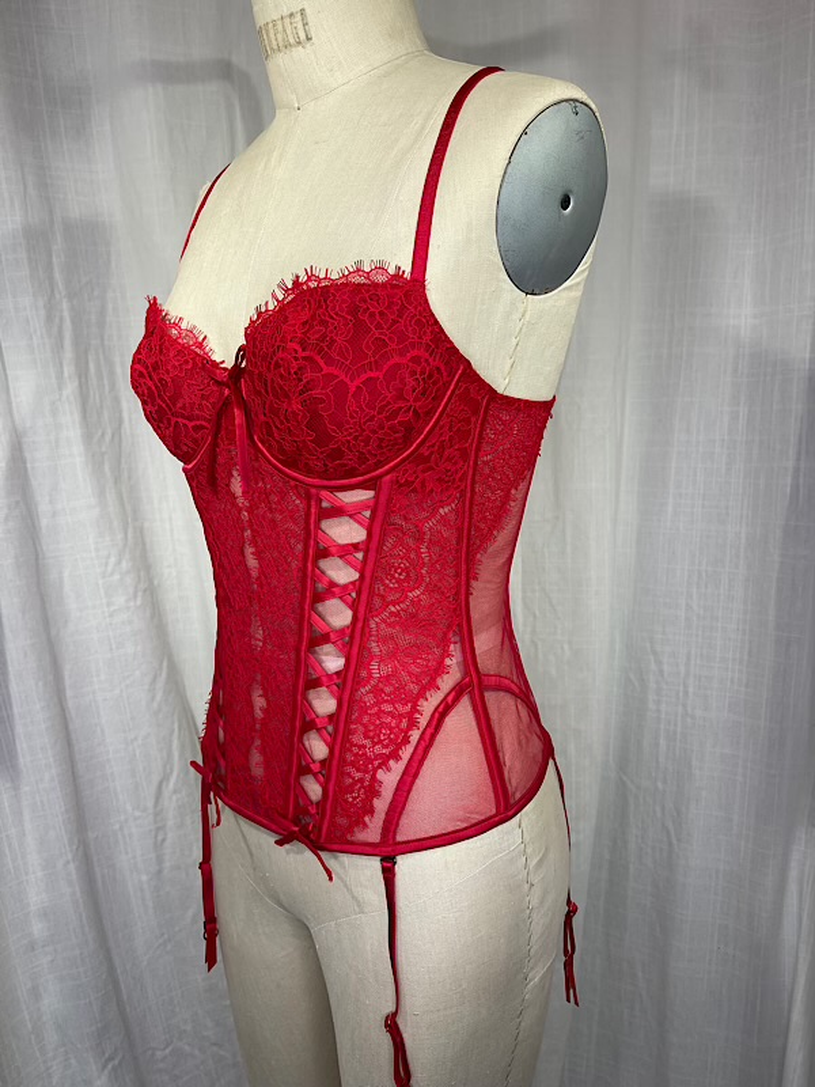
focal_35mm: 25
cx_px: 408
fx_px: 785
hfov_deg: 54.9
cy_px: 544
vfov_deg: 69.4
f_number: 1.6
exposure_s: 1/288
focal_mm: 5.1
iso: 32
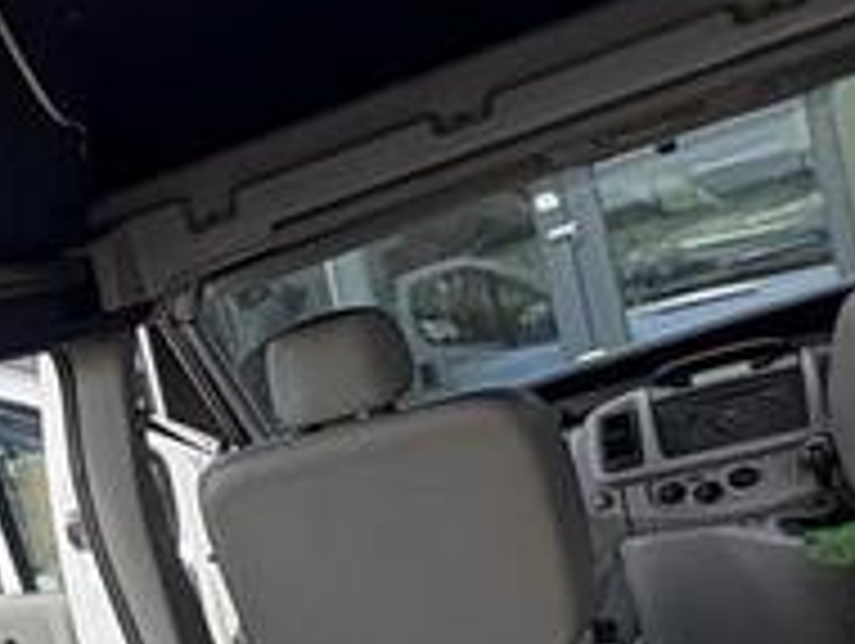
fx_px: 1632
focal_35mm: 66
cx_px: -886
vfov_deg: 20.6
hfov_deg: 18.3
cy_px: 811
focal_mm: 2.22
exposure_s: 1/233
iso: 50
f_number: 2.2
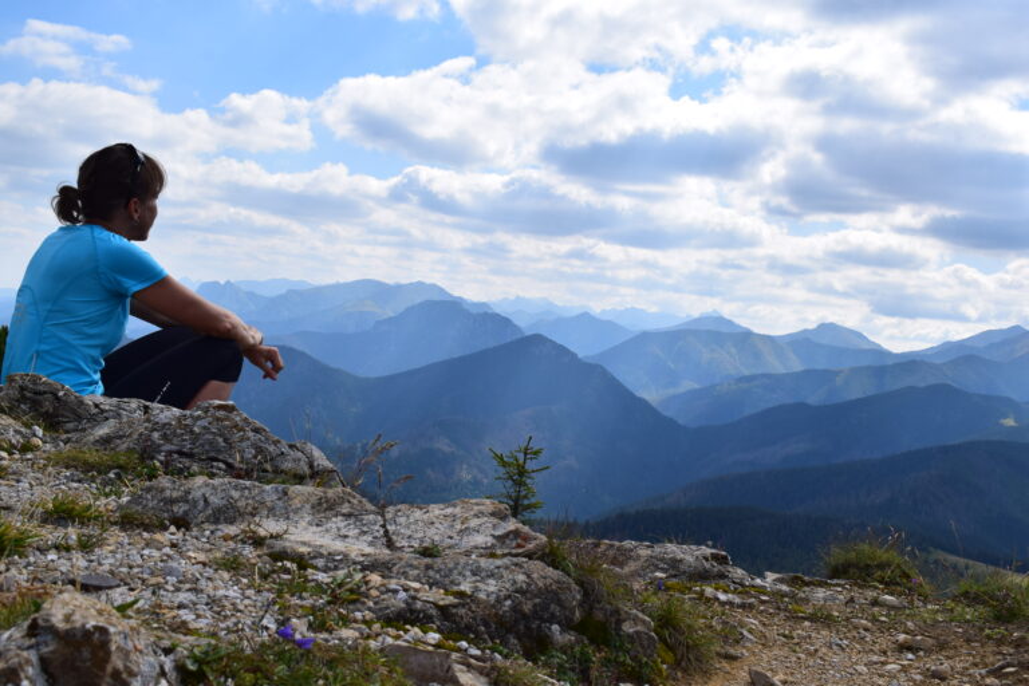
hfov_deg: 49.6
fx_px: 1115
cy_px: 343
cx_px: 514
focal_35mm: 39
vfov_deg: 34.2
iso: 250
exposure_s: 1/500
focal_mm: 26
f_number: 11
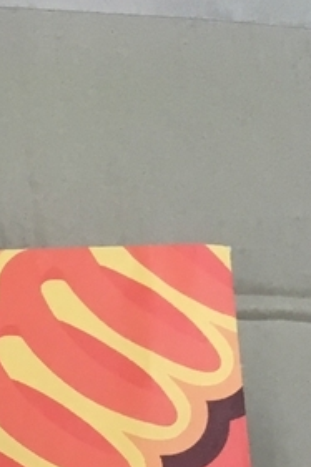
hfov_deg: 9.6
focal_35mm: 129
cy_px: 967
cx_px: -383
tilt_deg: -76.9
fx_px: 1674
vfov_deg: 13.4
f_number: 2.2
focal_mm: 4.15
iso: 25
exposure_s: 1/30
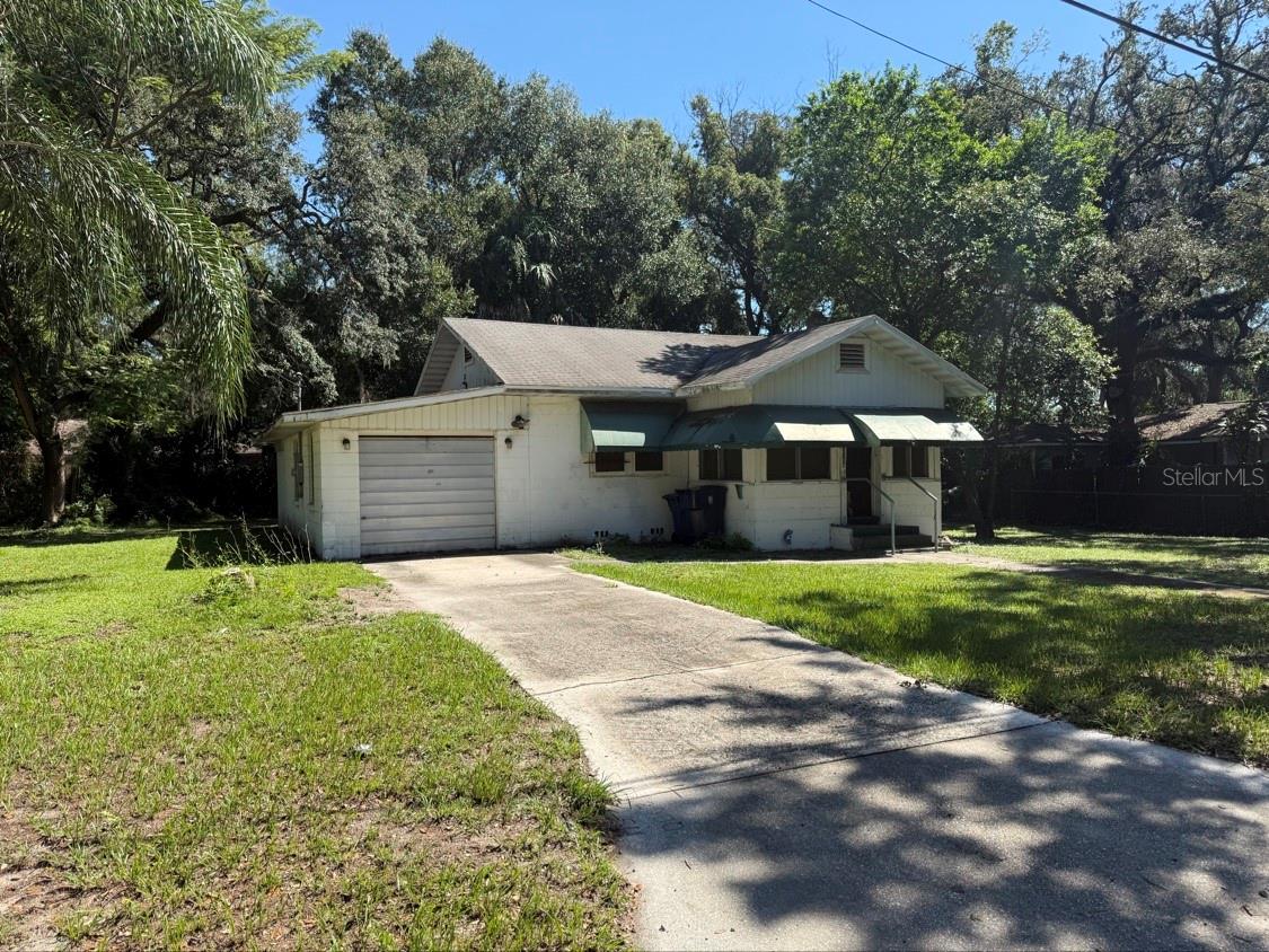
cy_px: 476
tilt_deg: -1.0
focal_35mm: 24
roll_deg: +0.8
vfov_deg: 56.8
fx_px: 880
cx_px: 634
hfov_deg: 71.6
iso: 80
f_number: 1.78
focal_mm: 6.76
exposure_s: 1/2445
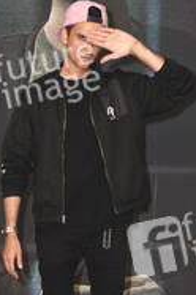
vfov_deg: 26.3
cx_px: 65
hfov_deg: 17.6
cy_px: 161
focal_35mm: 77
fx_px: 631
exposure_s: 1/250
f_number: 5.6
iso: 400
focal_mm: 24
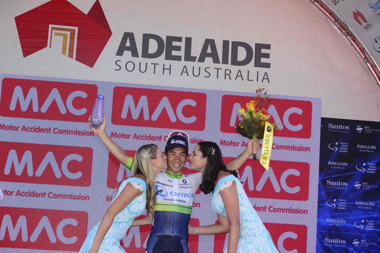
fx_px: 865
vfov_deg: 16.6
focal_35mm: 82
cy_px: 126
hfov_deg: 24.8
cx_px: 190
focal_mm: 82
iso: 200
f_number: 7.1
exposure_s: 1/250
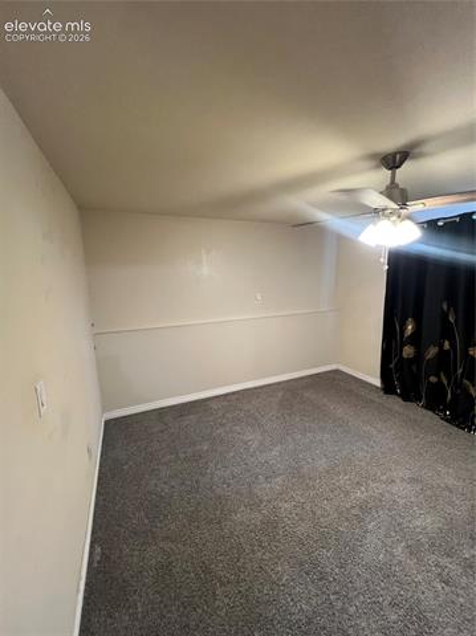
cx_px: 238
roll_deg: +2.1
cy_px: 318
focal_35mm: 13
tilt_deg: -9.9
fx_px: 239
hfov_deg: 89.8
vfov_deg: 106.2
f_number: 1.8
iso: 250
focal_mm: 1.57
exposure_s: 1/60
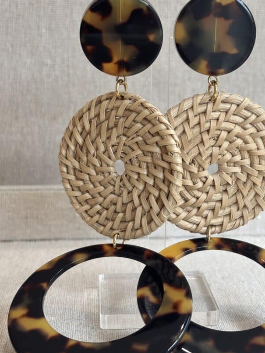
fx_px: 674
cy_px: 176
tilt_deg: -13.1
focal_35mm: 66
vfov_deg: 29.4
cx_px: 163
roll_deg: -1.3
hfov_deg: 22.2
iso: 25
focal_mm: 5.96
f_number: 1.6
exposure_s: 1/156
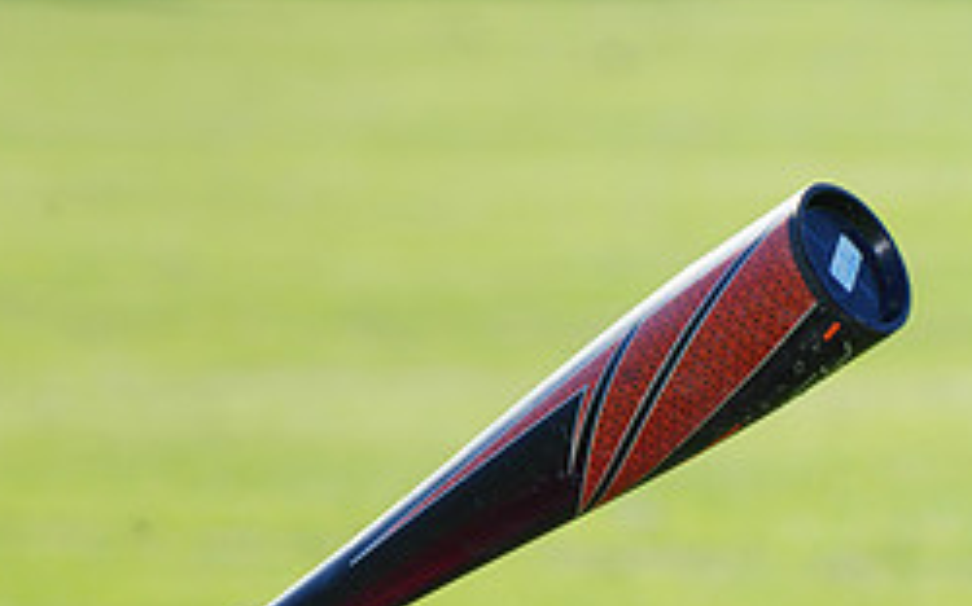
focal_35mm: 466
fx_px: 12339
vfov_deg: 2.8
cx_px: 259
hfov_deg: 4.5
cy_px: 1068
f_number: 10
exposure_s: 1/200
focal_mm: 197
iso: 200
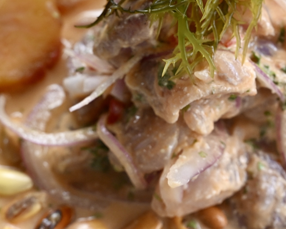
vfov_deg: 13.5
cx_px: 188
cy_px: 72
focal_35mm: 114
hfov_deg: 16.8
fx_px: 965
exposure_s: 1/100
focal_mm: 35
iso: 500
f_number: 4.5
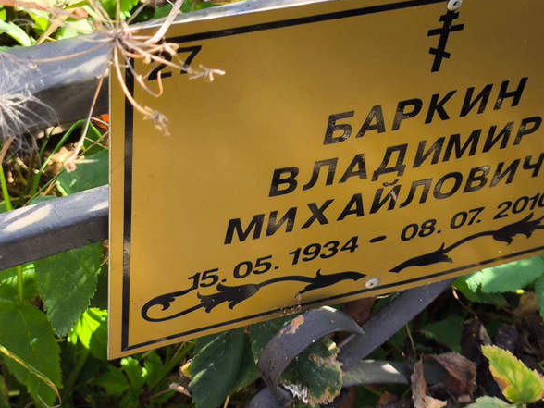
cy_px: 161
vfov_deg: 21.6
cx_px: 365
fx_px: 1069
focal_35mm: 68
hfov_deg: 28.4
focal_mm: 4.71
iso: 50
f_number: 1.7
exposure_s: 1/135
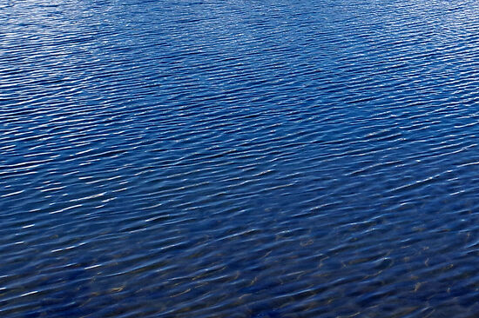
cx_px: 697
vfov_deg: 13.8
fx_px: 1306
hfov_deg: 18.6
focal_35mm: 98
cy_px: 31
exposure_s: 1/1600
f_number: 8
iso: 400
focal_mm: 15
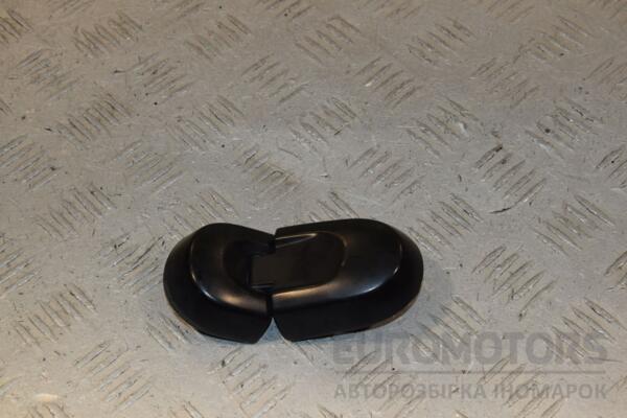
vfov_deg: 18.9
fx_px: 1254
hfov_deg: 28.1
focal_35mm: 72
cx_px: 314
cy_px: 209
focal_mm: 48
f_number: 9
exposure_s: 1/200
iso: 800
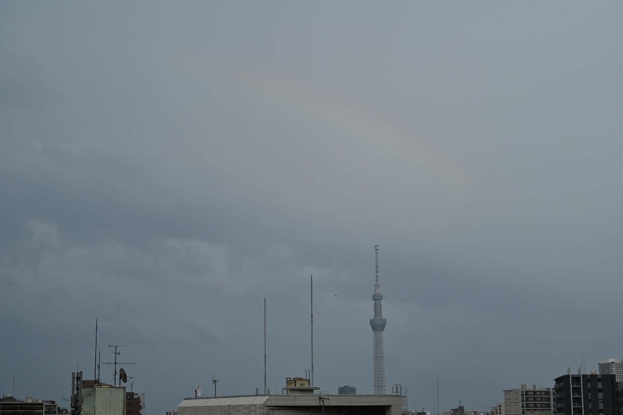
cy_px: 208
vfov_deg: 21.9
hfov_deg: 32.4
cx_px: 312
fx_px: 1073
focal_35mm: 62
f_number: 10
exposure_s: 1/160
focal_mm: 62
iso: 160
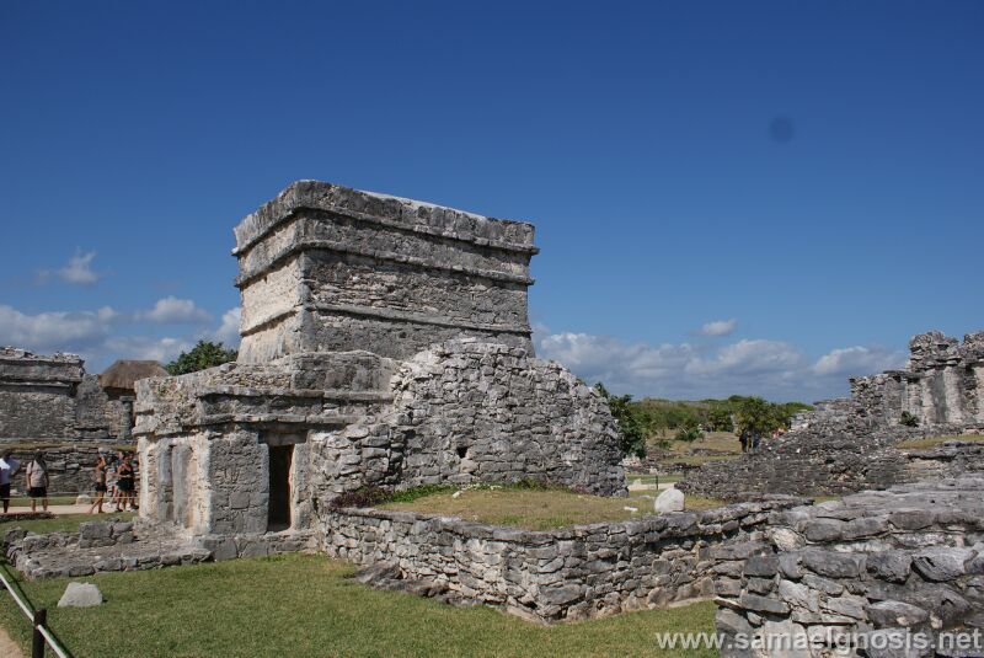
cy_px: 329
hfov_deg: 67.3
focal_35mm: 27
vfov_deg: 48.0
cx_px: 492
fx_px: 739
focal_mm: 18
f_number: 5.6
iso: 100
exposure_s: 1/1000
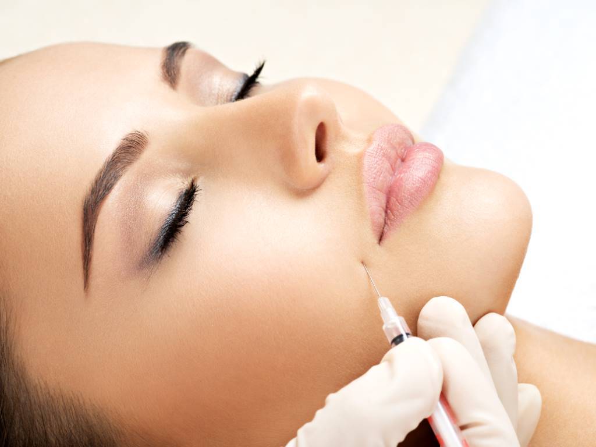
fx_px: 1618
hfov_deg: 20.9
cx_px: 298
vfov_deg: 15.7
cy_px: 224
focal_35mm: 94
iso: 250
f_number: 13
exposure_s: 1/125
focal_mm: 120
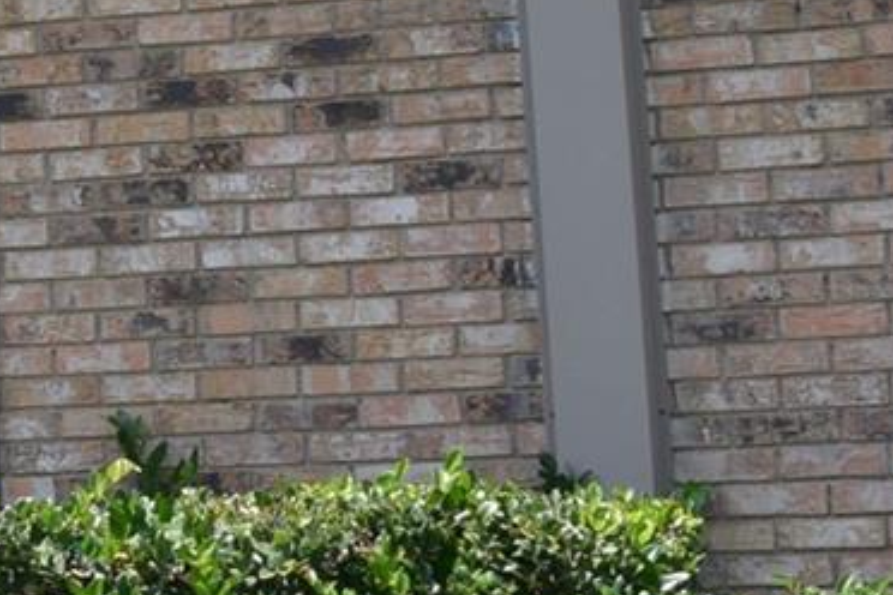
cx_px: -1416
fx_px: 4911
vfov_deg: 6.9
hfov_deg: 9.1
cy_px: -155
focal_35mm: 198
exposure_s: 1/250
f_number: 8
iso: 200
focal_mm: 24
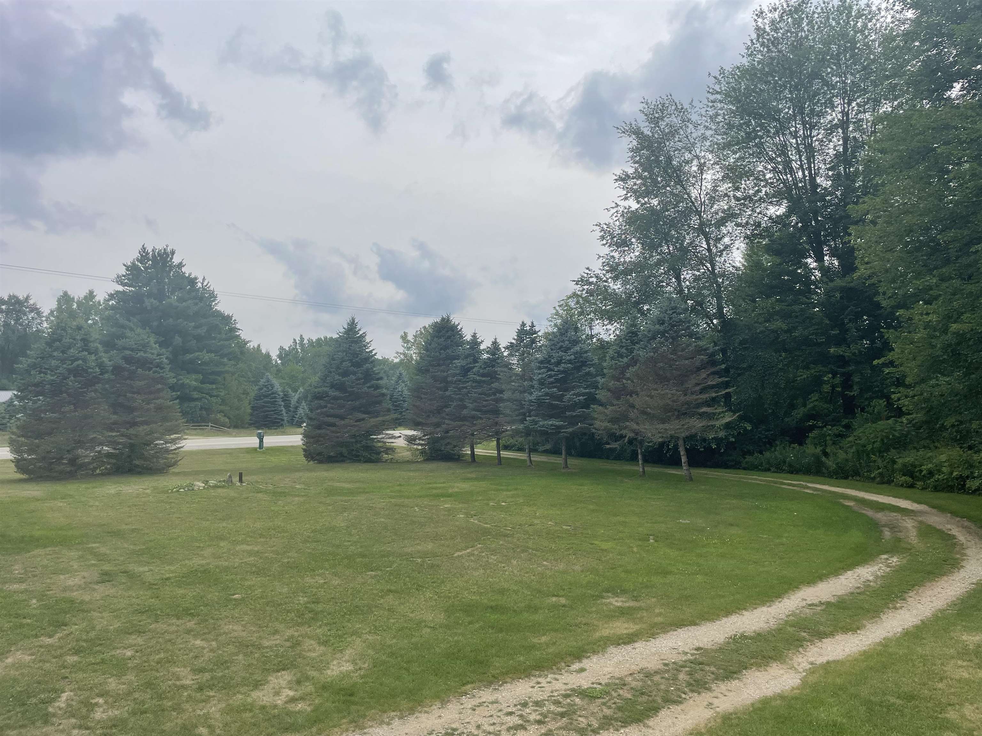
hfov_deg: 67.3
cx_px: 491
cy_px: 368
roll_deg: +1.0
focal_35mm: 26
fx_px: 738
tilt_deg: +3.3
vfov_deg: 53.1
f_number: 1.6
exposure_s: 1/4292
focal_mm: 4.2
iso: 32
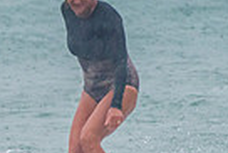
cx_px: -32
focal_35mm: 2612
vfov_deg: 0.5
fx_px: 16560
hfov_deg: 0.8
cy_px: 186
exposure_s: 1/320
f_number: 5.6
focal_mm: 500
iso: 720
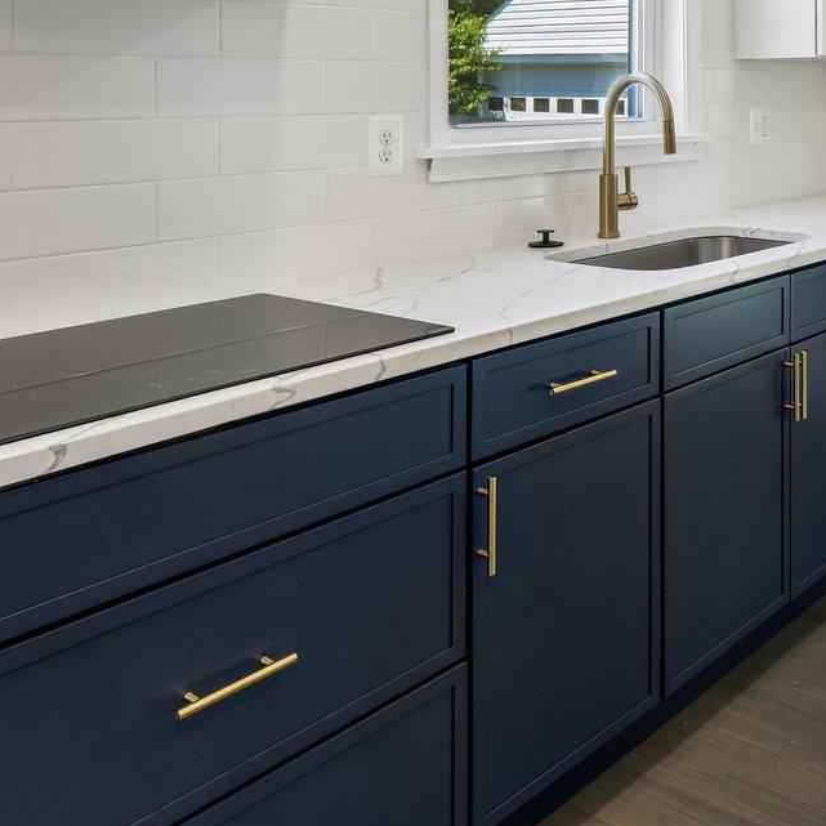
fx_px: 1026
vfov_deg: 40.9
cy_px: 105
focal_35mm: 38
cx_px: 781
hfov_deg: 39.8
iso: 100
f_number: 8
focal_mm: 14
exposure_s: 1/20
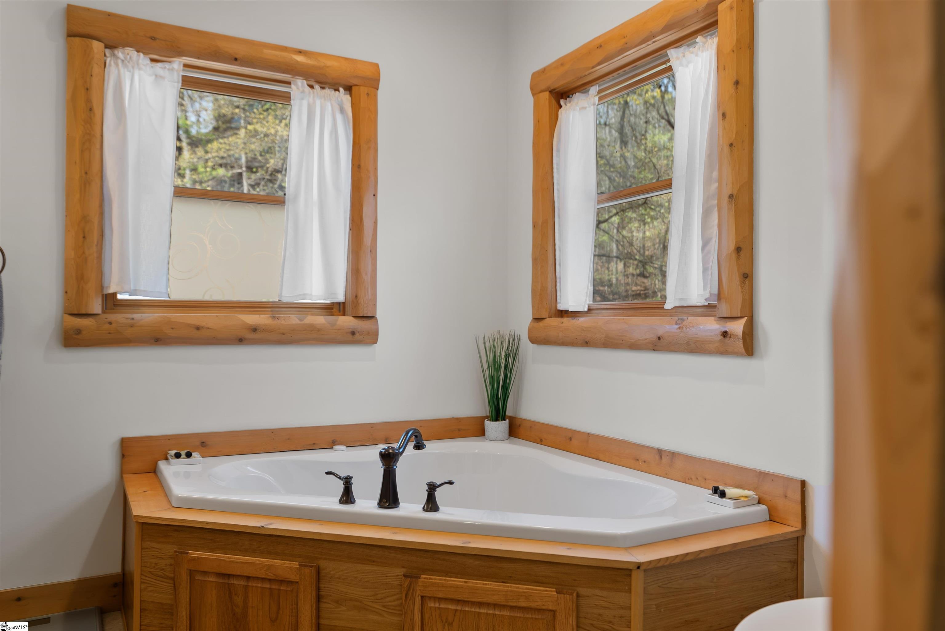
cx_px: 472
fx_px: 709
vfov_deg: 48.0
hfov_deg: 67.4
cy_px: 316
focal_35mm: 27
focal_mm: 27
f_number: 4
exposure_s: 1/8
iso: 80
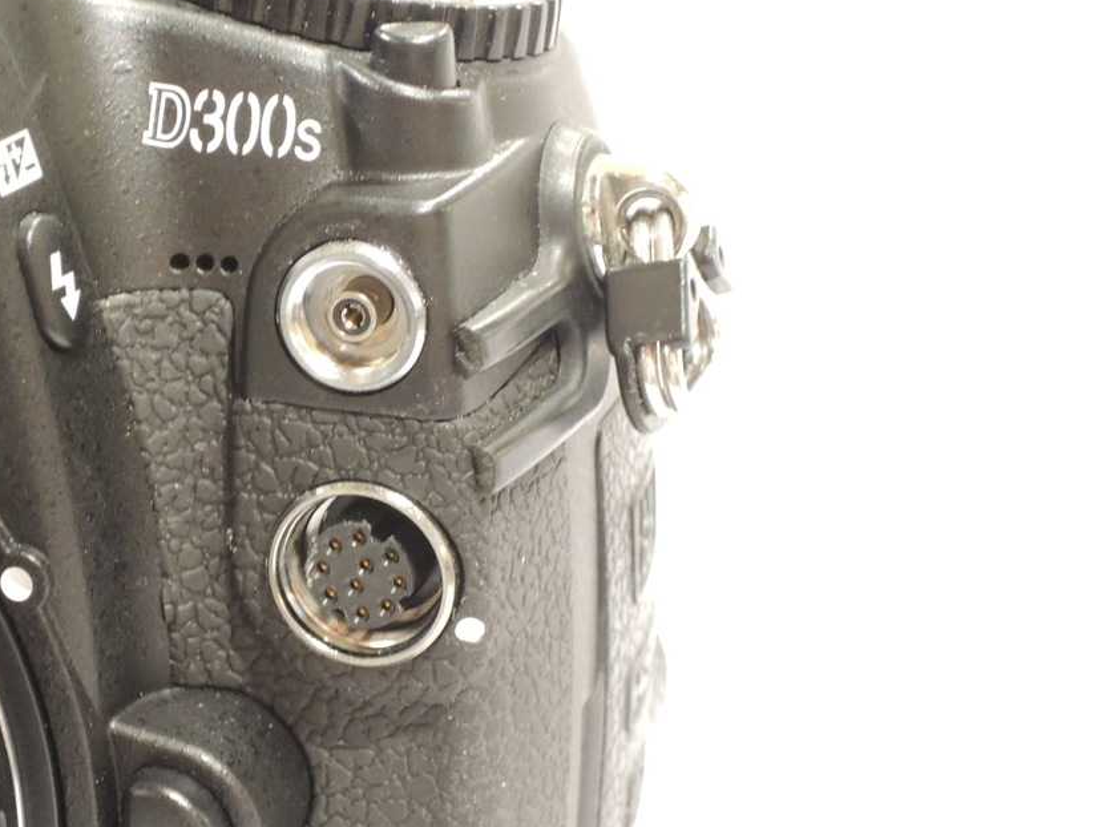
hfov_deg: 16.0
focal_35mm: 123
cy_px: 513
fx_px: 3916
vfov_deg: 12.0
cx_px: 316
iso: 800
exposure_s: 1/25
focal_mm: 15.2
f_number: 5
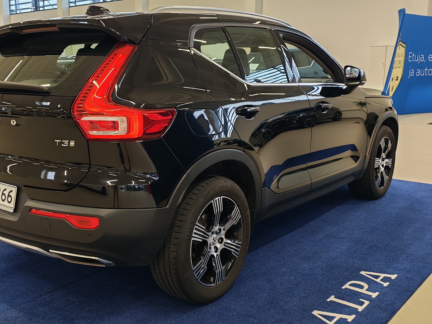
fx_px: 499
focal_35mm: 40
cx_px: 165
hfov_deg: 46.4
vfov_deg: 36.0
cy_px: 165
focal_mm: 6.12
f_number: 1.9
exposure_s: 1/100
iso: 125
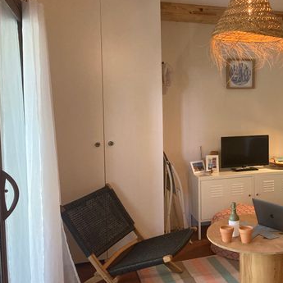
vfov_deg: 39.1
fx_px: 398
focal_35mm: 43
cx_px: 238
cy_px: 128
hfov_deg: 37.4
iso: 160
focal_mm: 3.99
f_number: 1.8
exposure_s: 1/50
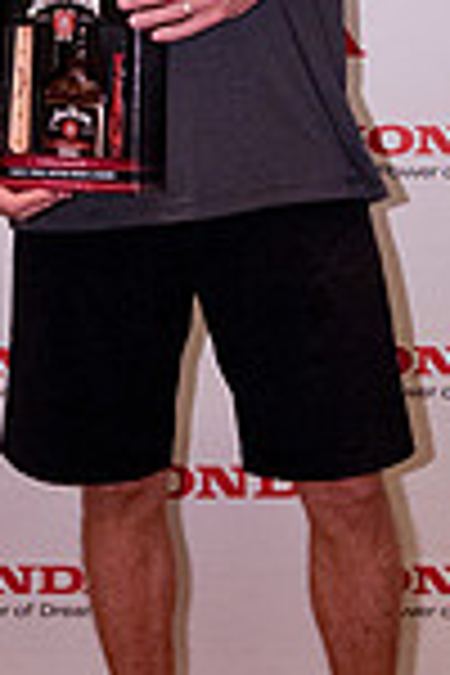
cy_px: 4
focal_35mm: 126
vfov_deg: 16.0
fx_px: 2362
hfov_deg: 10.9
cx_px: 146
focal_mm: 28
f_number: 4.5
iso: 1250
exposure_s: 1/100
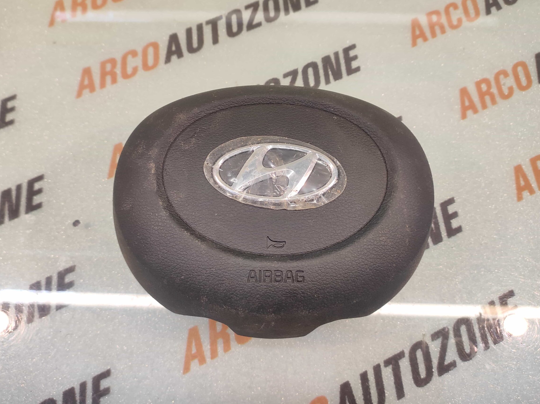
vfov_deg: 68.5
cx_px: 254
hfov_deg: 84.6
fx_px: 296
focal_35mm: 19
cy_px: 186
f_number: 1.79
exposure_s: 1/33
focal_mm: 4.74
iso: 164
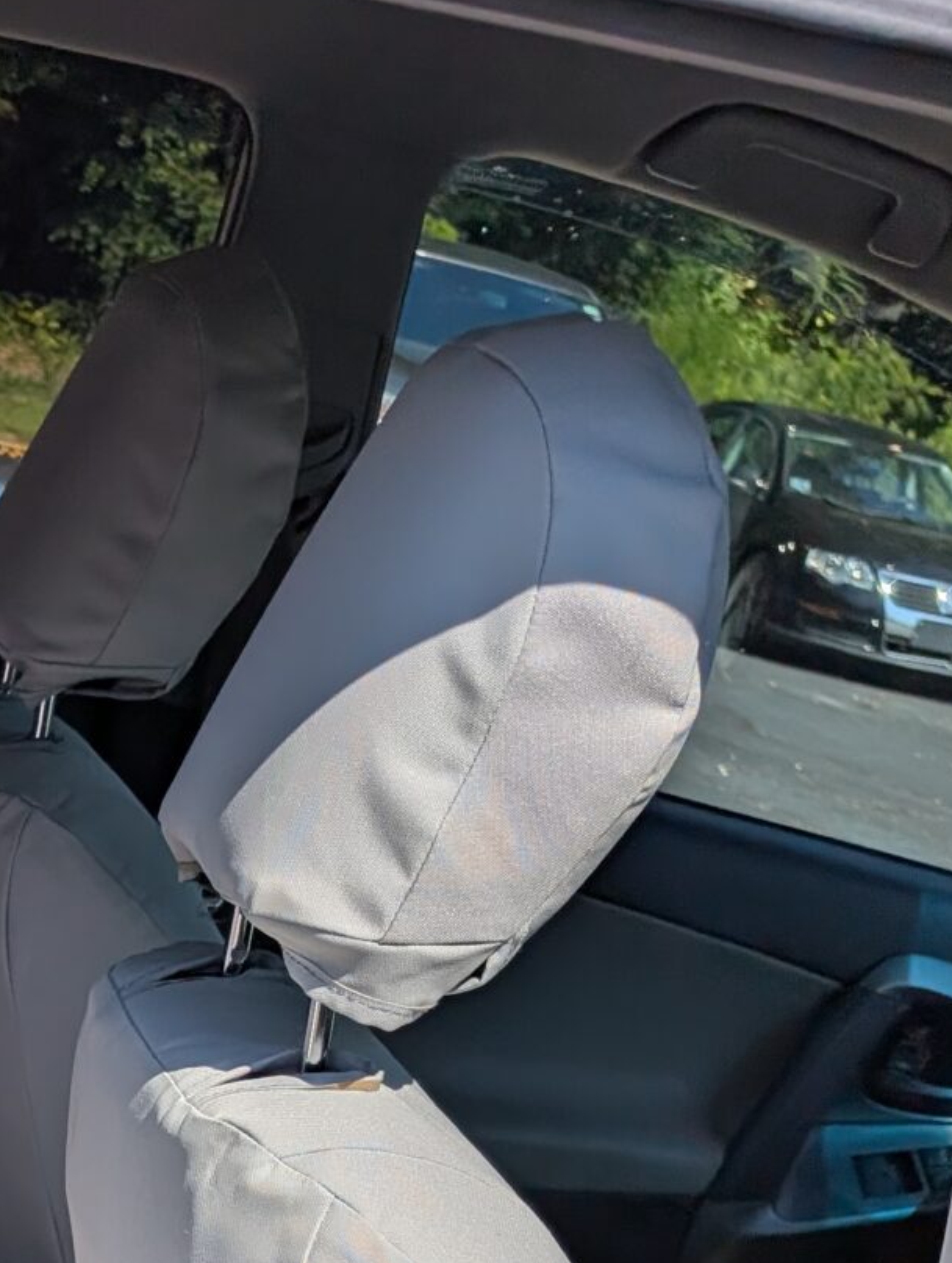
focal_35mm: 76
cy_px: 1882
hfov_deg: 17.3
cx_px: -524
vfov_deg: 21.6
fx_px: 2778
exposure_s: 1/1558
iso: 20
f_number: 1.68
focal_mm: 6.9
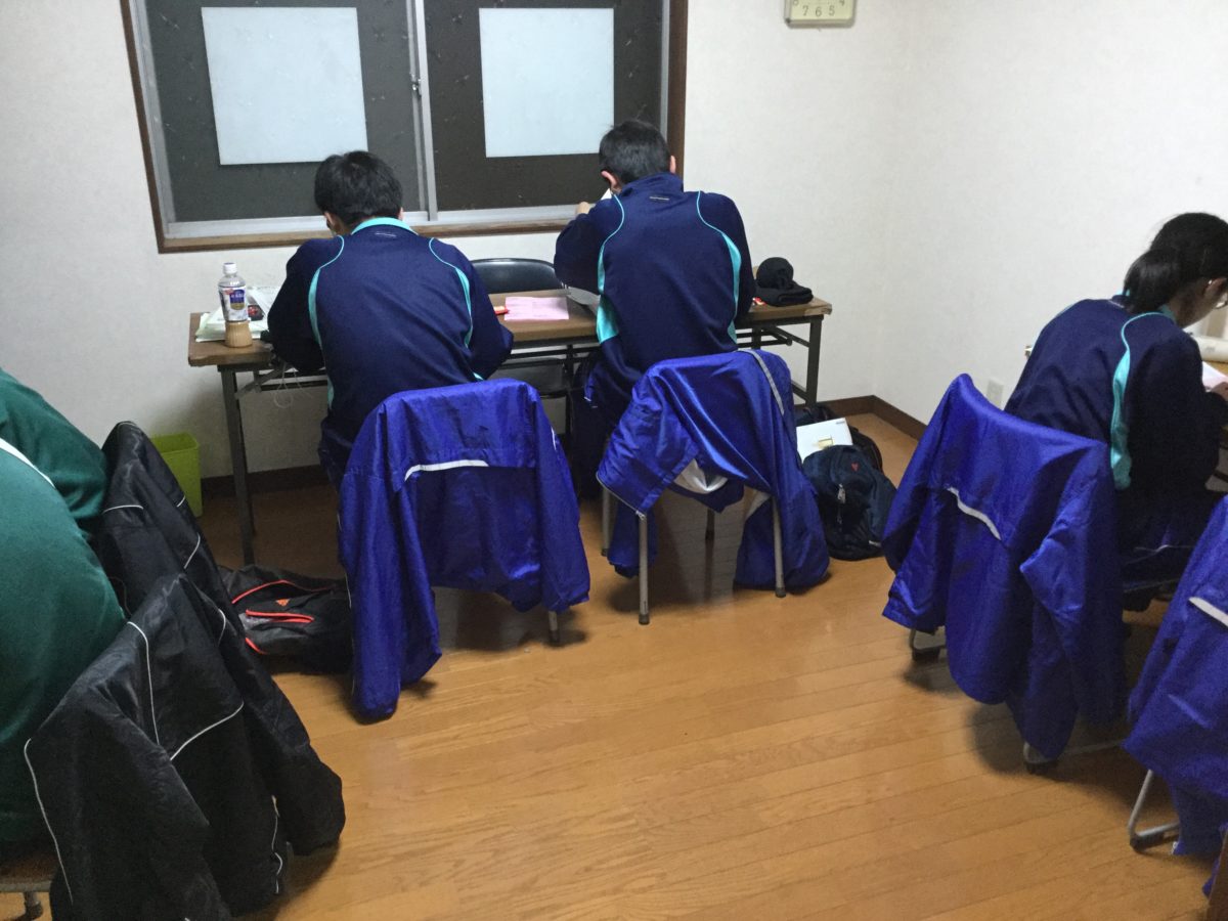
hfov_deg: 58.4
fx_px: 1100
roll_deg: +0.2
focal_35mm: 31
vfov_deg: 45.4
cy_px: 460
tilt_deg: -21.8
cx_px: 614
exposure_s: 1/30
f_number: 2.4
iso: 125
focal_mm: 3.3
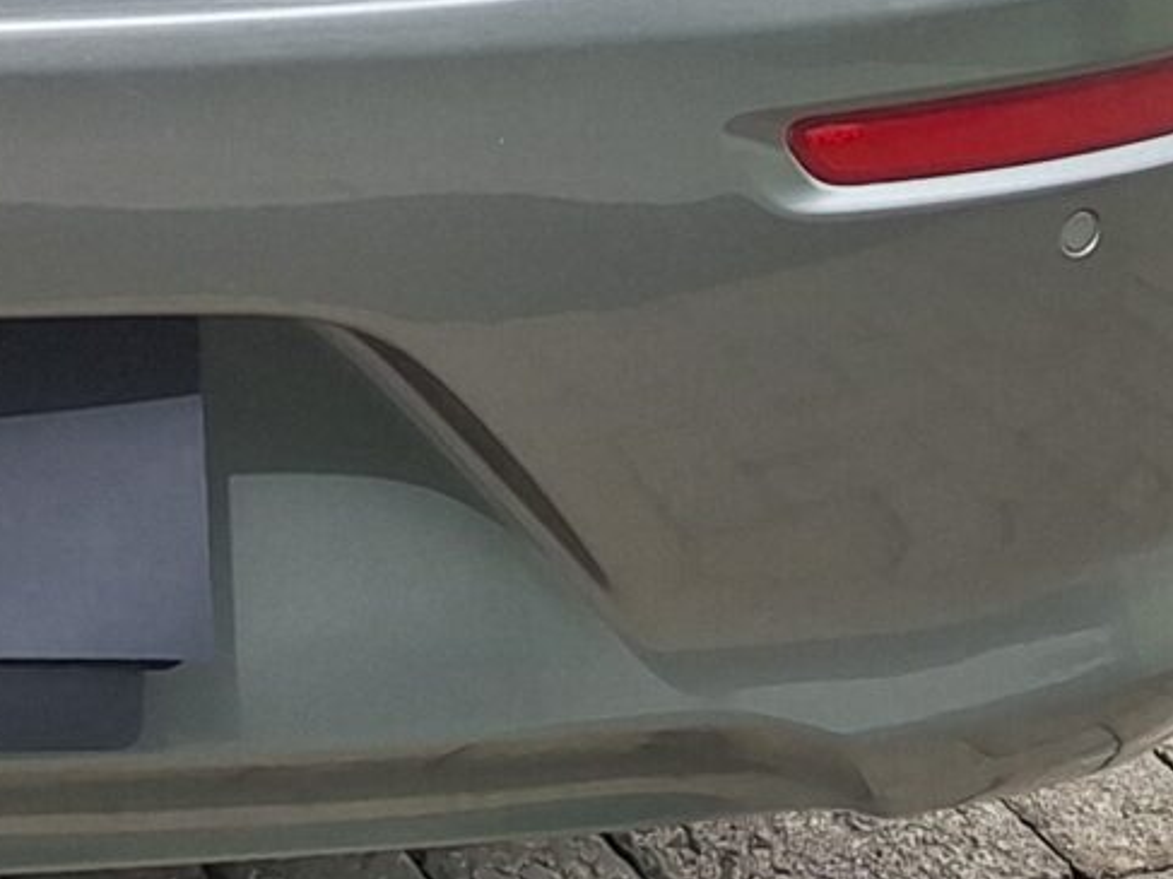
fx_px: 4099
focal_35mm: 121
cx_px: -826
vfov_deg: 11.0
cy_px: -980
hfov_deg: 14.6
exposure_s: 1/762
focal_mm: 5.54
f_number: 1.8
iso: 40
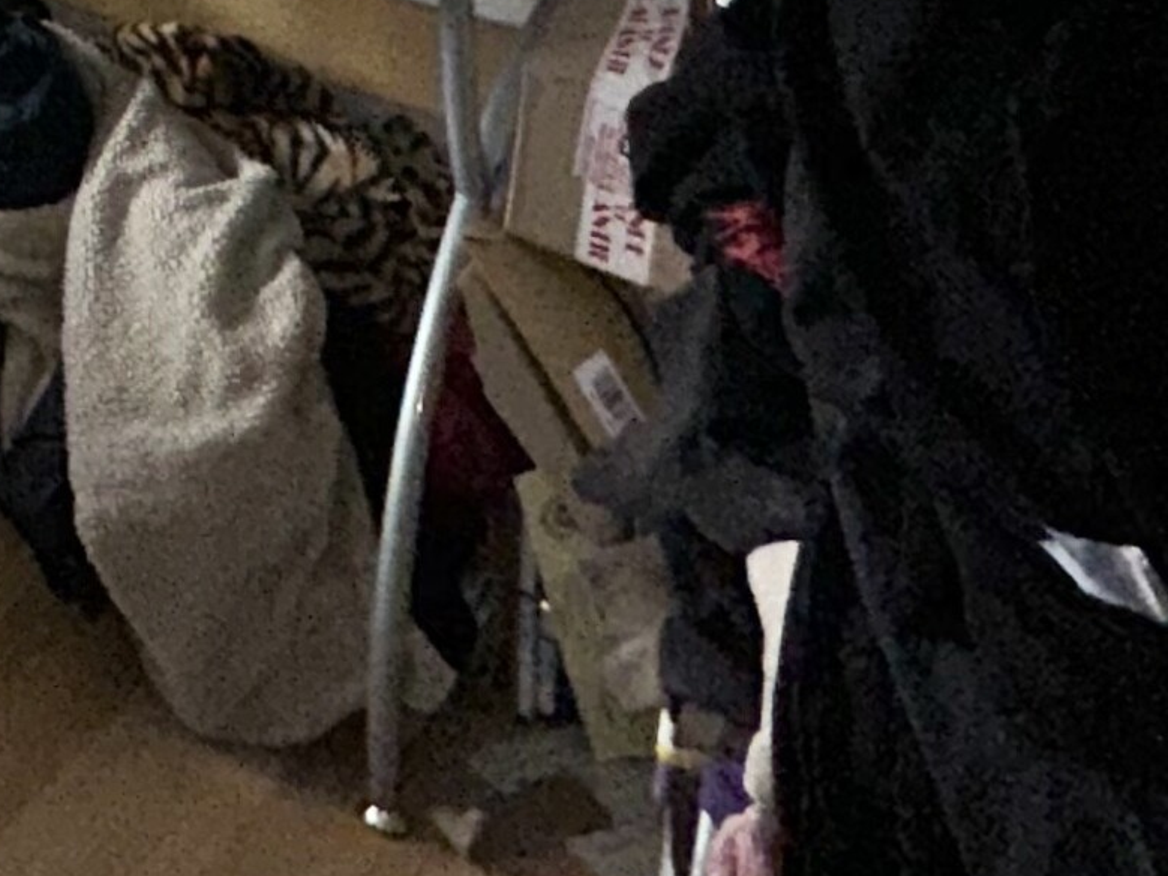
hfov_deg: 21.2
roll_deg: +0.5
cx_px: -811
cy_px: -814
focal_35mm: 69
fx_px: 2328
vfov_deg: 16.7
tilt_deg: -1.2
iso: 40
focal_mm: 2.22
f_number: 2.2
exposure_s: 1/122
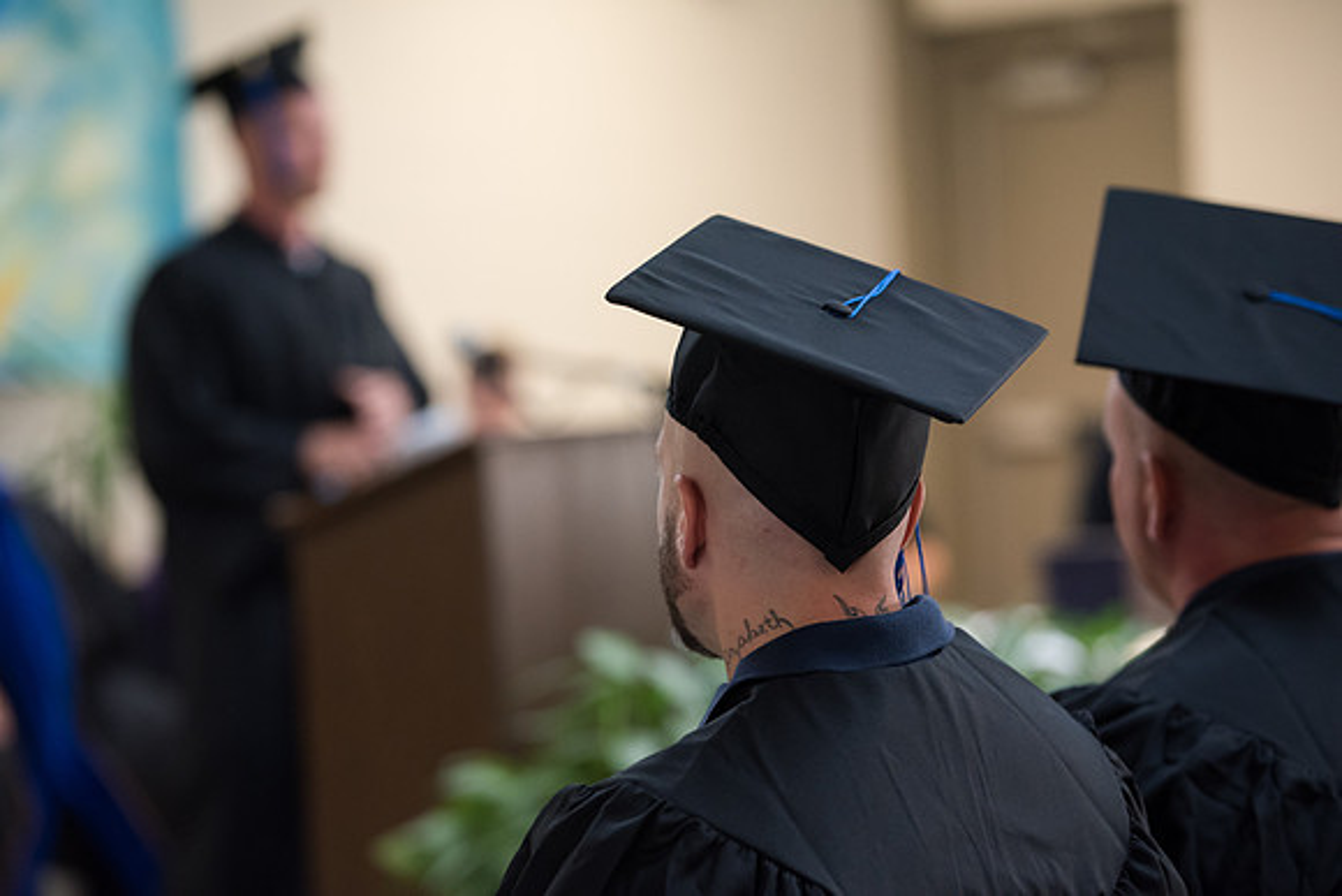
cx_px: 671
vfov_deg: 11.0
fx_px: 4661
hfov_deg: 16.4
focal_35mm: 125
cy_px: 448
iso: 3200
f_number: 3.2
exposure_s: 1/200
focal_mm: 125
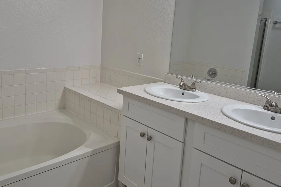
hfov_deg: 63.6
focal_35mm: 29
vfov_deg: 44.5
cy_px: 69
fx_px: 226
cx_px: 133
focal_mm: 5.4
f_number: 1.8
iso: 50
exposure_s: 1/120
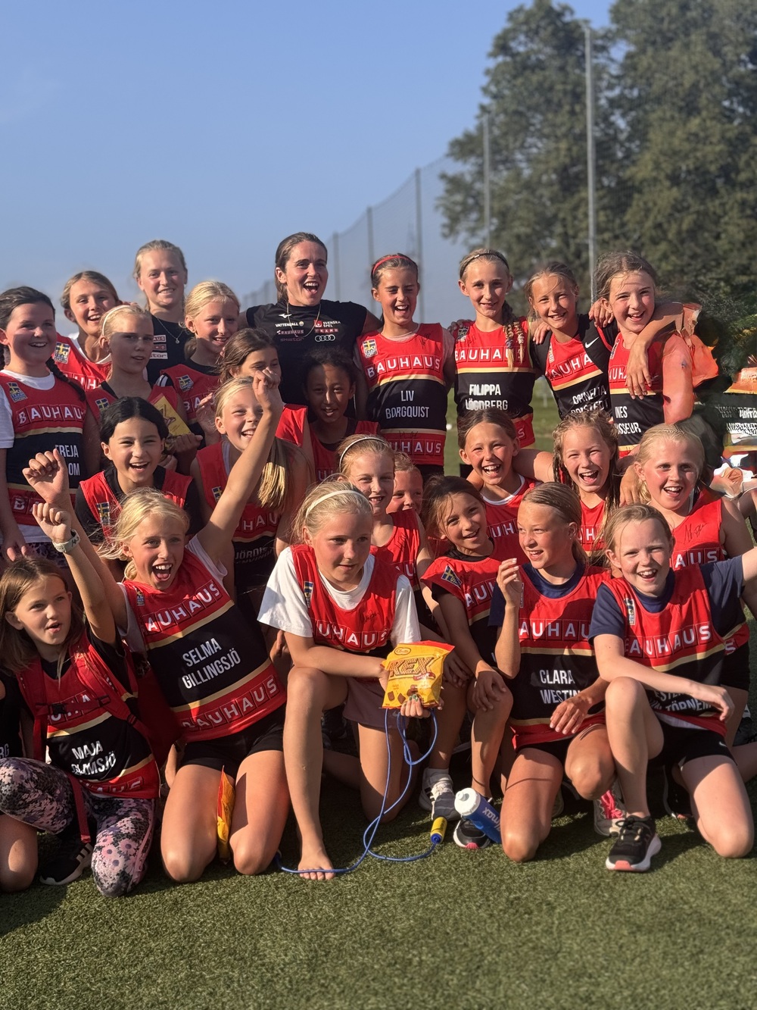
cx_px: 378
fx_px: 1399
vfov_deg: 39.7
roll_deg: +0.4
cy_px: 505
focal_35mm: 48
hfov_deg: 30.3
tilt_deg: +0.3
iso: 64
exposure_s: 1/3425
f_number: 1.78
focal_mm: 6.76
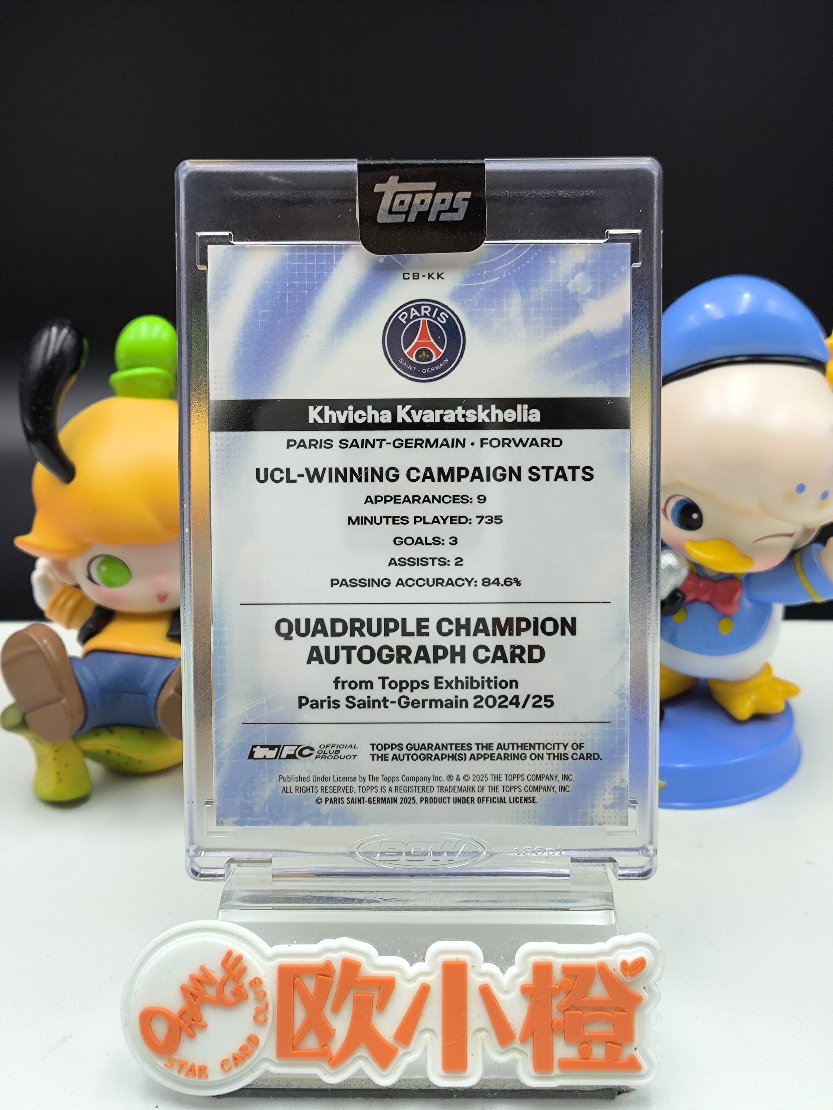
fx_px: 1476
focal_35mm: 46
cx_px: 416
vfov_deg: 41.2
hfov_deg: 31.5
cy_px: 555
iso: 160
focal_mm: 5.35
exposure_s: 1/130
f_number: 1.7
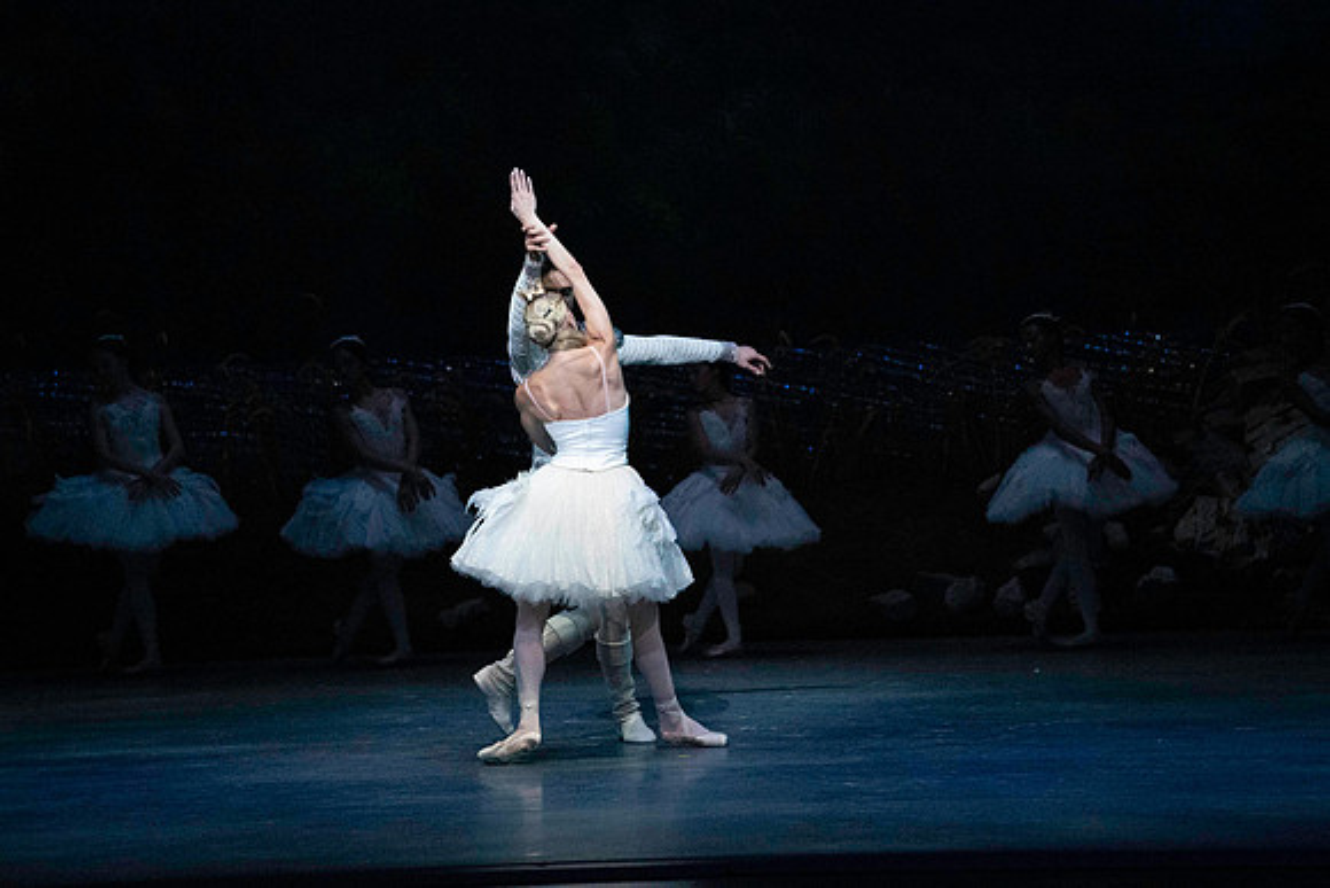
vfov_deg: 6.9
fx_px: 7390
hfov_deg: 10.3
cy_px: 444
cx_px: 665
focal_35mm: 200
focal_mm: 200
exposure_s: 1/400
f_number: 5
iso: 25600
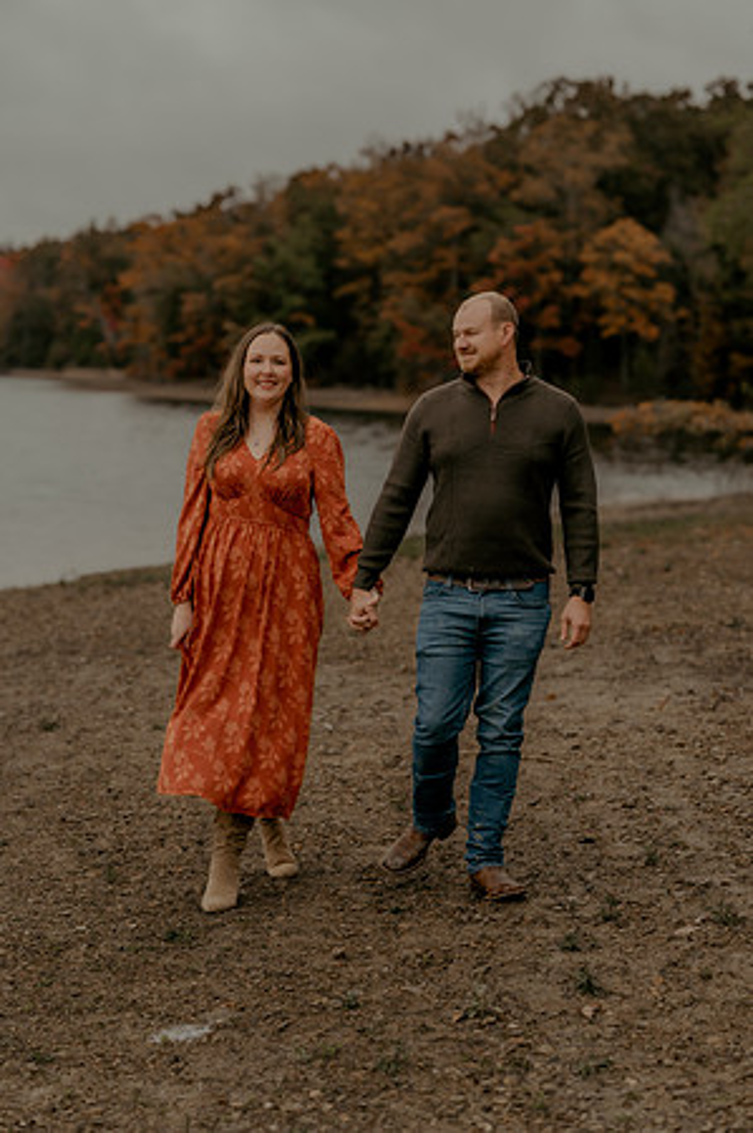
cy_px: 566
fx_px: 2673
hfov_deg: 16.0
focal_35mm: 85
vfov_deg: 23.9
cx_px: 376
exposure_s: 1/160
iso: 500
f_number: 2.8
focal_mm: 85
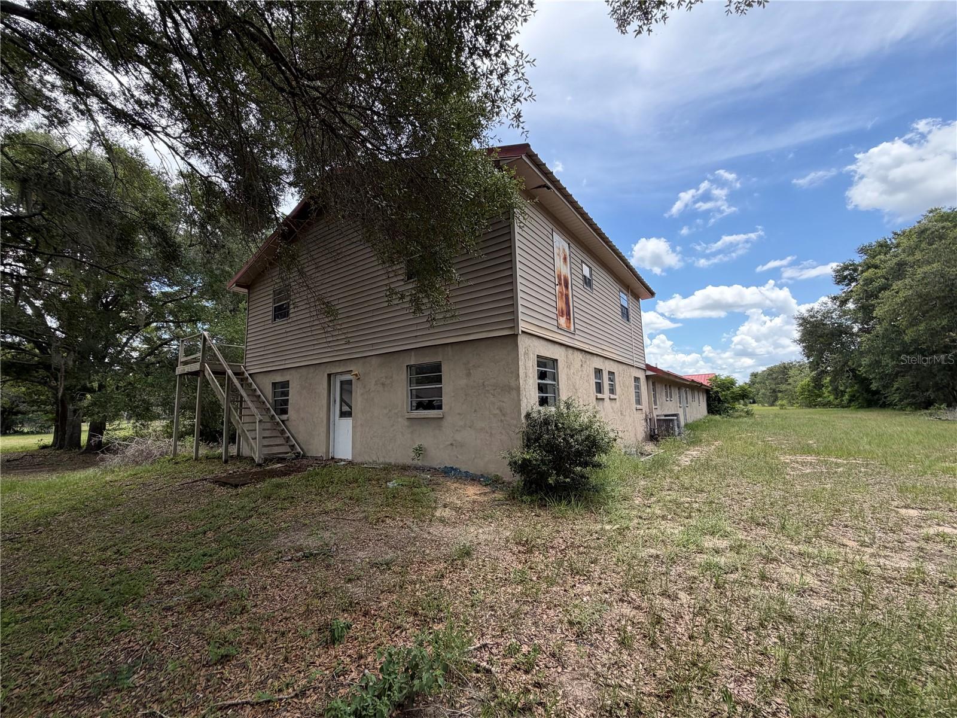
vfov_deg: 85.7
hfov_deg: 102.1
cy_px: 359
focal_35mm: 14
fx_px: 387
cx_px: 478
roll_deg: +1.0
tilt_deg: +6.4
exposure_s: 1/770
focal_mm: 2.22
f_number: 2.2
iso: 40
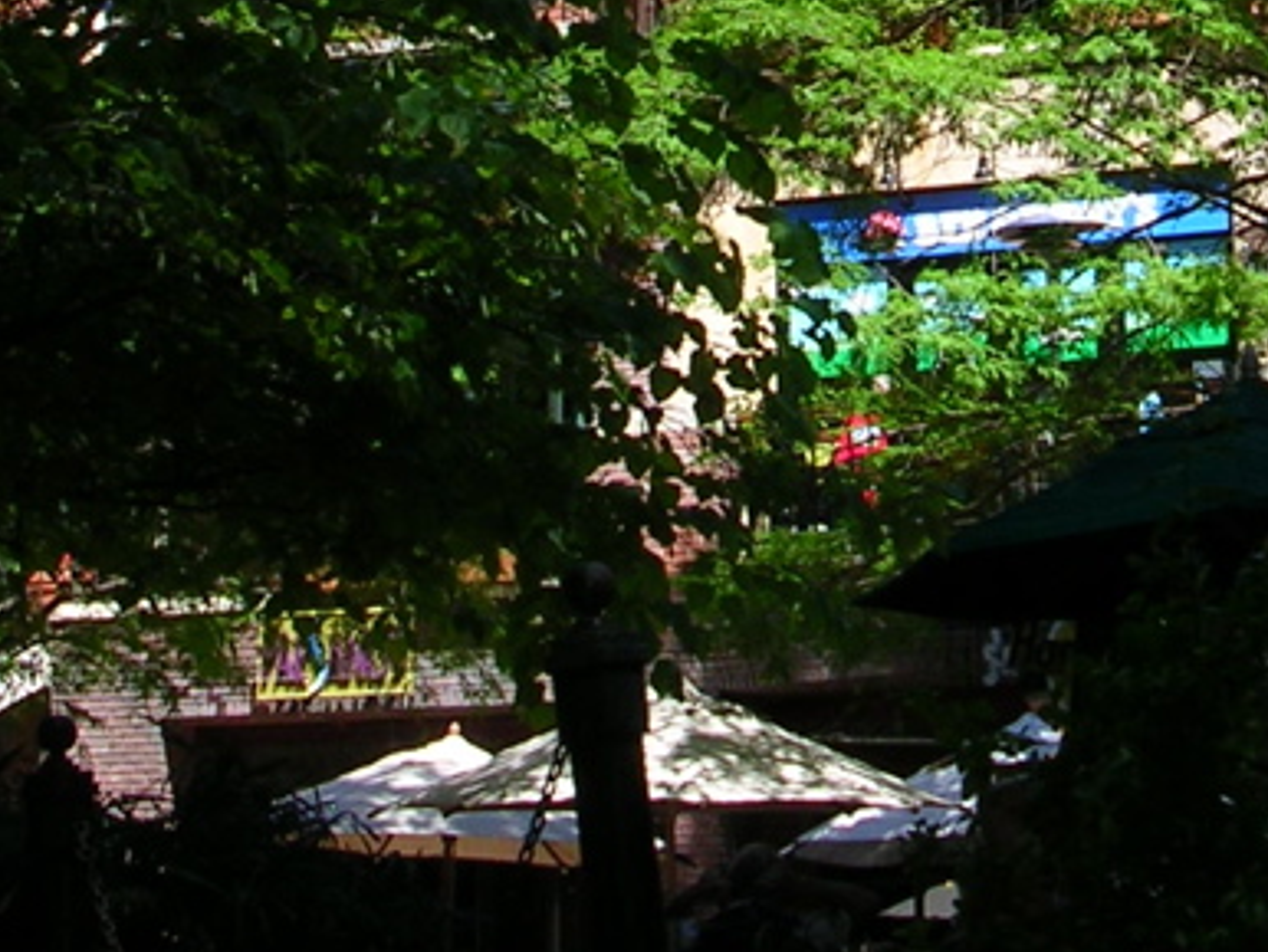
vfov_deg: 13.7
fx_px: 3849
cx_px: 1061
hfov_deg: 18.5
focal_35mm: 105
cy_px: -223
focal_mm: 5.8
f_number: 5.6
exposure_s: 1/133
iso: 50
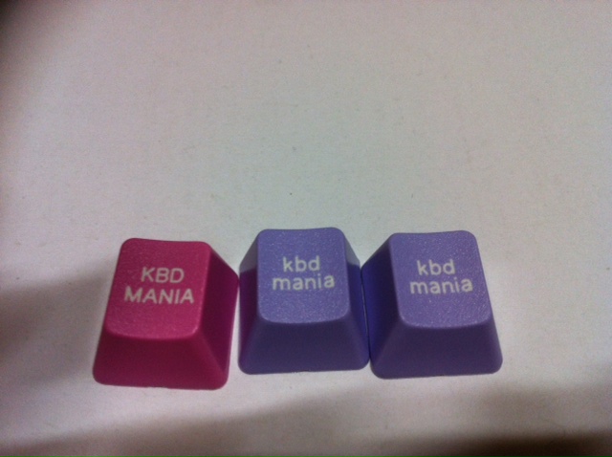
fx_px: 618
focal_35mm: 35
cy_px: 228
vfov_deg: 40.6
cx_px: 306
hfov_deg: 52.7
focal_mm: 3.85
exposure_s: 1/15
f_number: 2.8
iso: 125
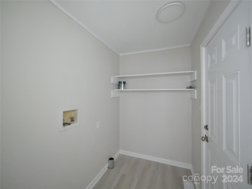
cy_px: 94
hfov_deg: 102.1
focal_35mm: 14
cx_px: 126
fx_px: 102
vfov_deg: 85.7
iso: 3200
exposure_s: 1/4
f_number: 2.8
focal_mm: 7
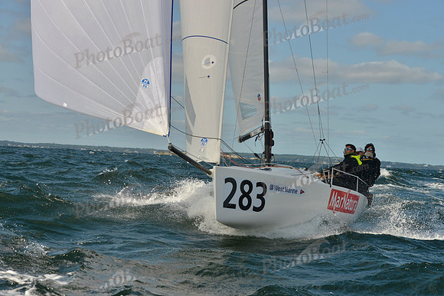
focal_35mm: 70
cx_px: 222
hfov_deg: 28.8
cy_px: 148
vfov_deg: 19.5
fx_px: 863
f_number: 10
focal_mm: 70
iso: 400
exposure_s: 1/1600
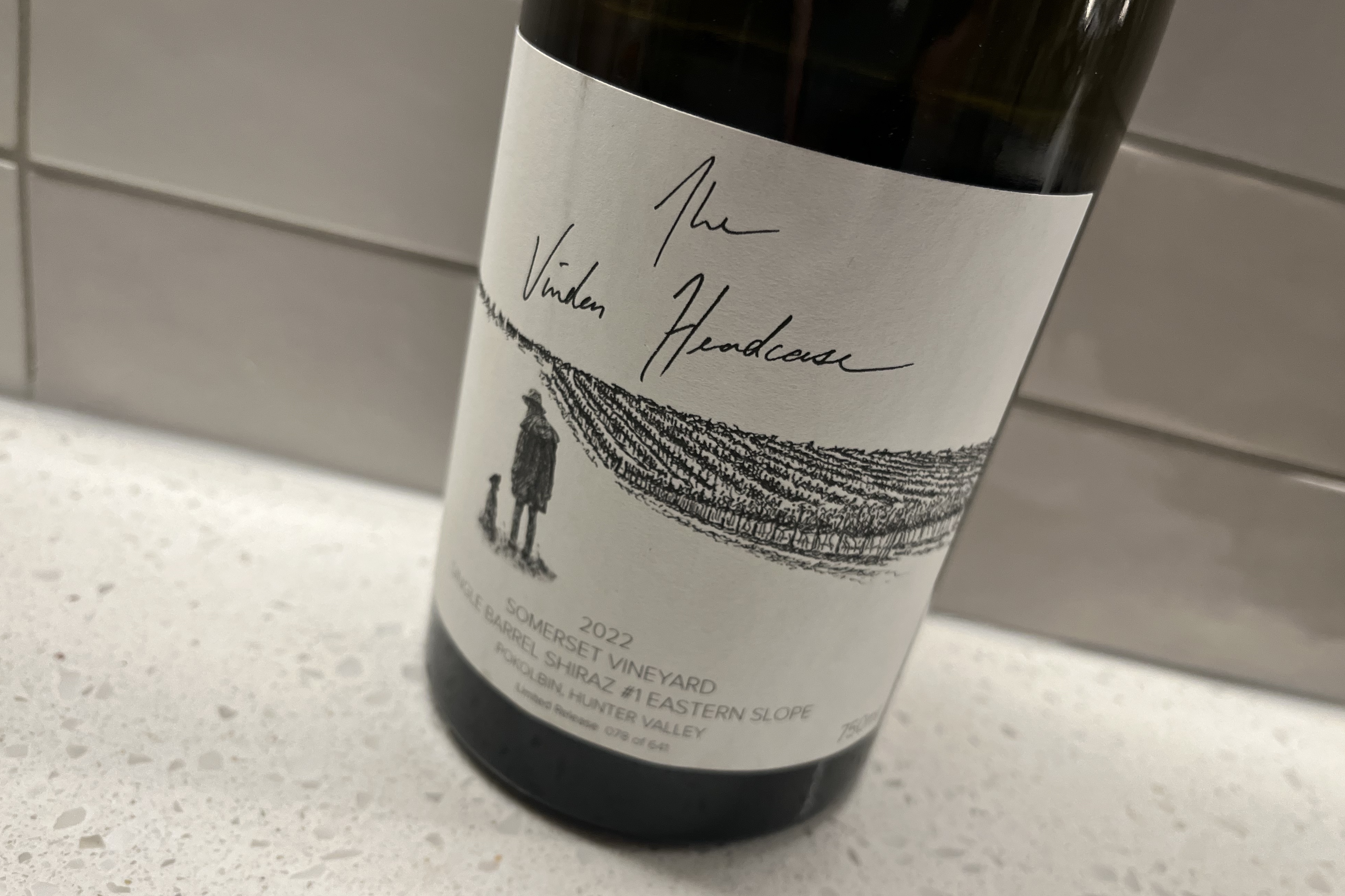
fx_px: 1046
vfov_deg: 46.4
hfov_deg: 65.5
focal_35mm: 28
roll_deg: -15.7
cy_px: 480
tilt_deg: -28.6
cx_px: 684
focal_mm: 5.1
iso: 200
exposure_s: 1/50
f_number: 1.6
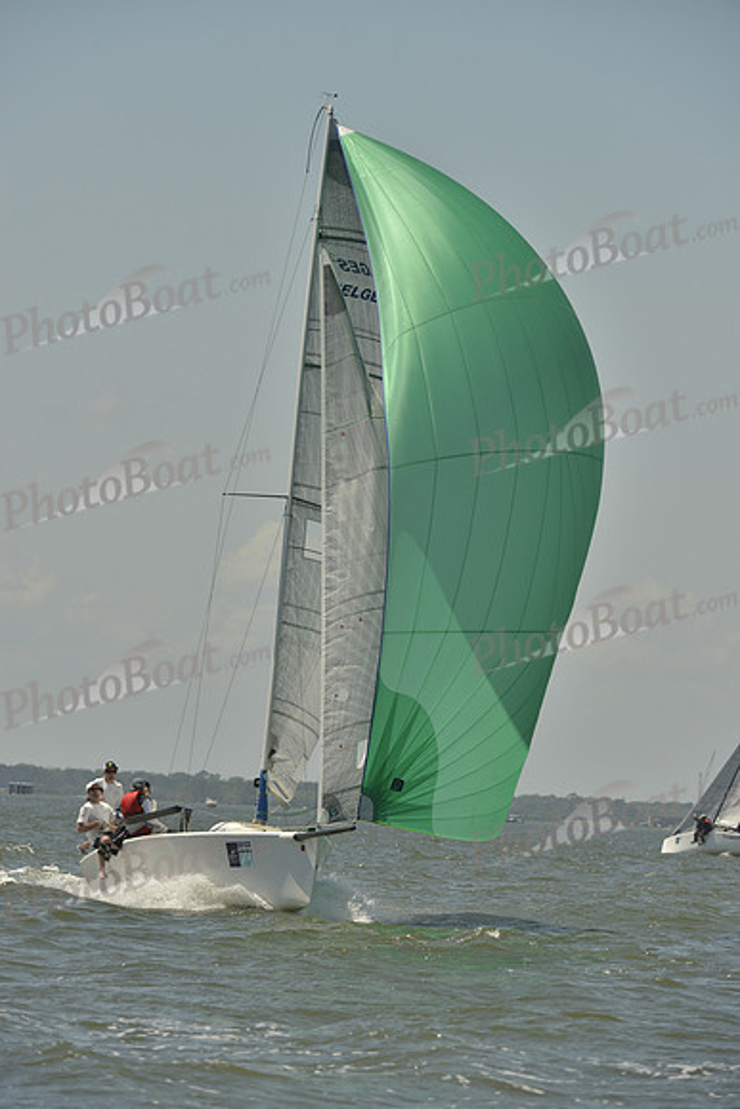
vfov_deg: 8.2
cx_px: 370
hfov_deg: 5.5
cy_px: 554
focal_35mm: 250
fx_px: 7703
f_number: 10
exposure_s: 1/1250
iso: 280
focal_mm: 250
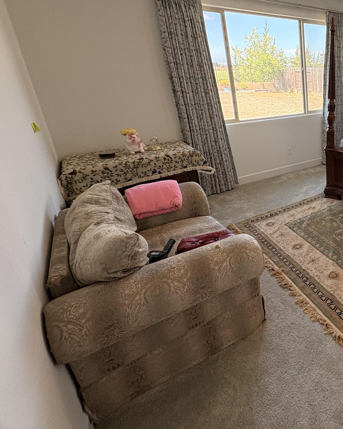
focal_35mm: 23
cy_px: 169
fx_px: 292
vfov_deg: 71.7
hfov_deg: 47.6
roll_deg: -0.1
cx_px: 361
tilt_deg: -18.1
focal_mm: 2.22
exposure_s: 1/120
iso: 160
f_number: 2.2
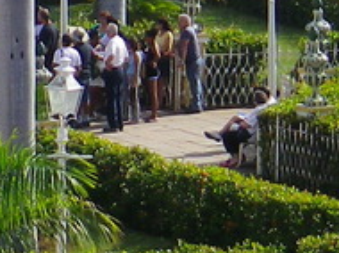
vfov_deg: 2.7
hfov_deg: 3.7
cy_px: -451
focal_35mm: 538
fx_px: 5262
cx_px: -12
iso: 80
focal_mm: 14.9
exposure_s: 1/320
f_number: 5.2
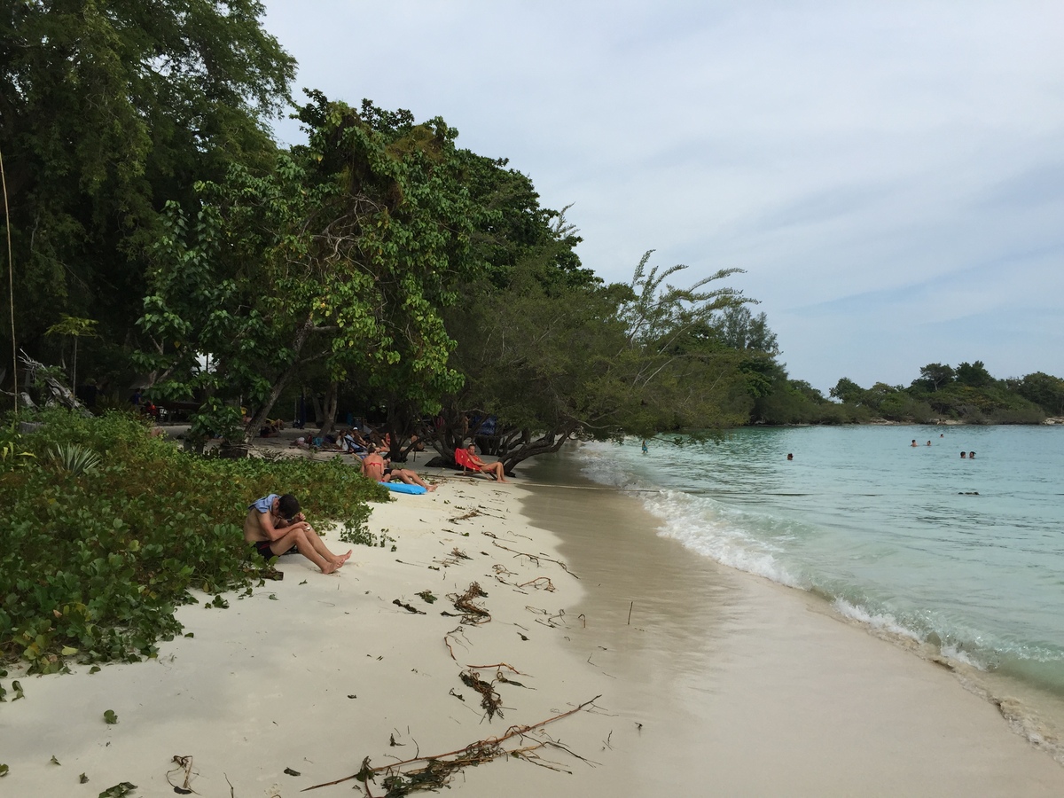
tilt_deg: +1.3
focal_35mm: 29
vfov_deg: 48.2
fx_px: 891
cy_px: 399
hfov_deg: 61.7
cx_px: 532
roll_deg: -0.5
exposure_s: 1/2639
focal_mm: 4.15
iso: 32
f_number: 2.2
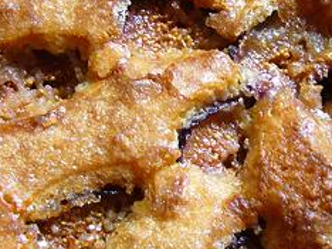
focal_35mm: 100
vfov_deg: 14.8
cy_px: 96
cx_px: 267
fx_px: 960
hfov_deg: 19.4
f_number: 2.8
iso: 125
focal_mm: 5.8
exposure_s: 1/15
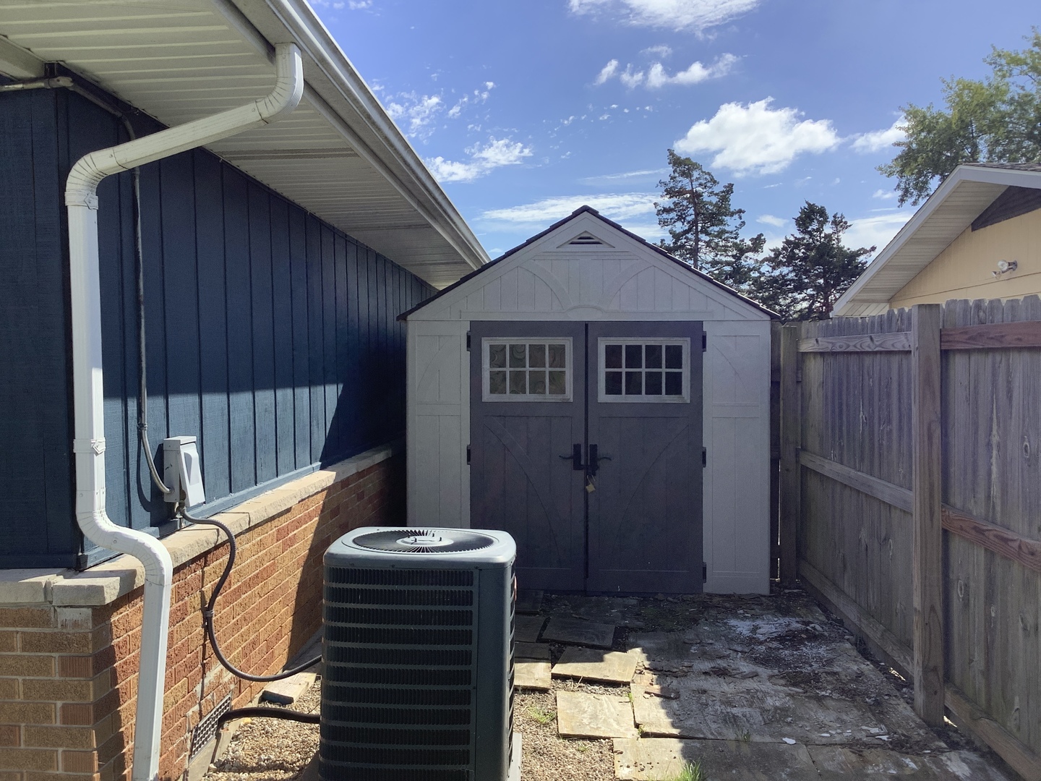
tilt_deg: -4.7
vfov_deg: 45.4
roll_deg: -1.1
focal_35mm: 31
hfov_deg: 58.4
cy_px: 390
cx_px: 520
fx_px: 932
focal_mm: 3.3
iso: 25
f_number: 2.4
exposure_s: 1/1101
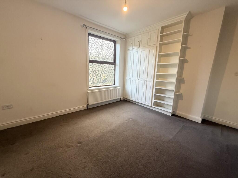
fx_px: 96
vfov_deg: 85.7
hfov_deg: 102.1
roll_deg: -0.9
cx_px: 119
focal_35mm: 14
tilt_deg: -10.6
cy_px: 89
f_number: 2.2
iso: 160
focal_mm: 2.22
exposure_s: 1/100
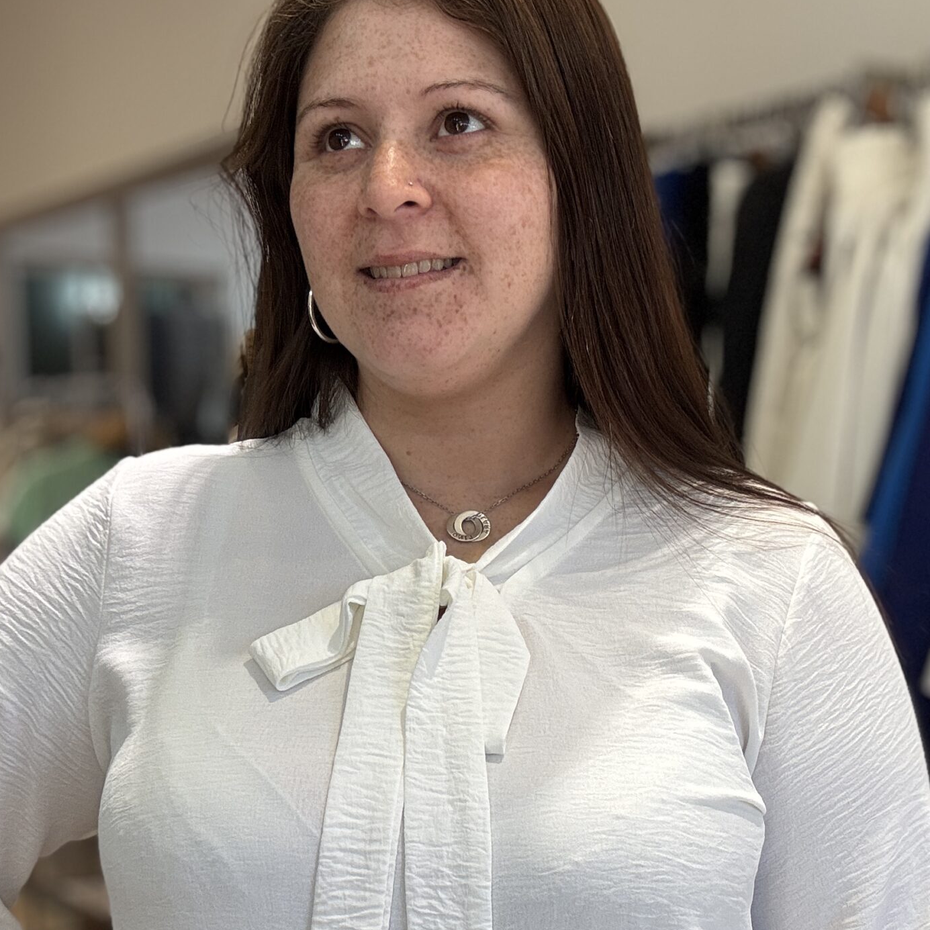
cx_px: 436
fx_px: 1489
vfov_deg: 33.9
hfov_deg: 34.7
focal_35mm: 49
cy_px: 712
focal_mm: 2.69
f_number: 1.9
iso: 50
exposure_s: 1/100
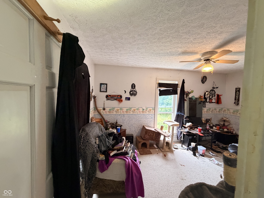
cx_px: 132
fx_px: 107
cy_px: 99
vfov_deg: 85.7
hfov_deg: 102.1
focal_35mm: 14
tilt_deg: -2.9
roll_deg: -2.2
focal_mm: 2.22
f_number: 2.2
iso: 400
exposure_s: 1/49
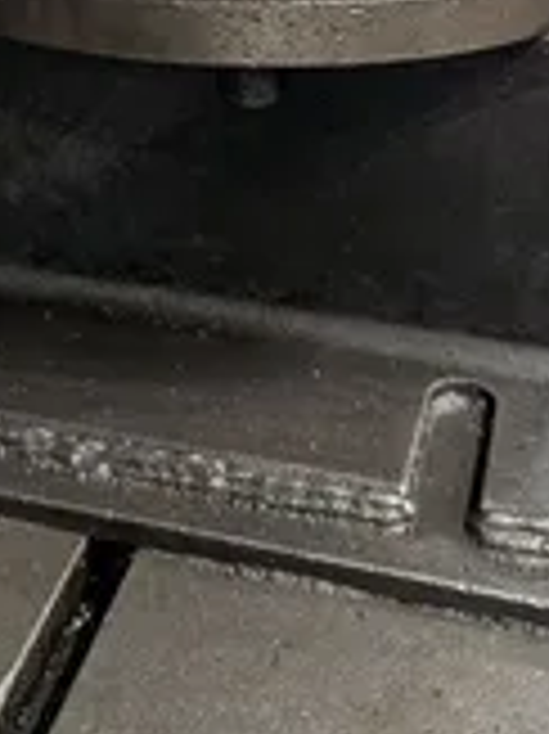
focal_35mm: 59
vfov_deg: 29.3
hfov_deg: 24.7
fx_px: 1249
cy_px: -90
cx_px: 200
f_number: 1.68
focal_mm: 6.9
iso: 559
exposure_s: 1/120
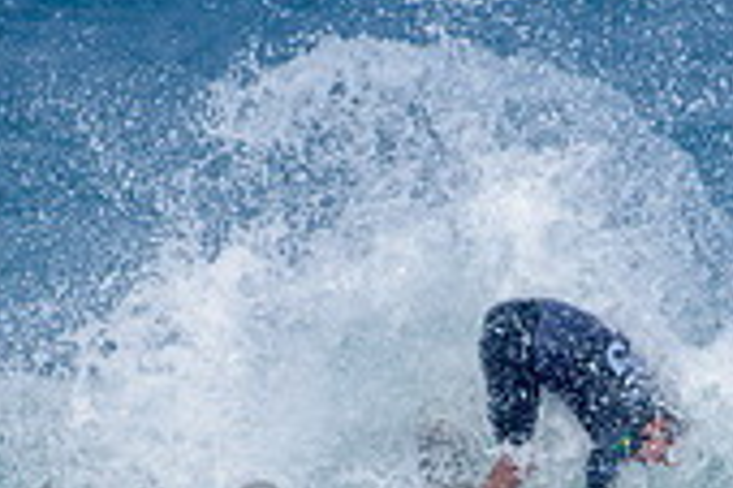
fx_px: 37997
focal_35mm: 1868
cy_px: 468
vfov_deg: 0.7
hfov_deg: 1.1
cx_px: 480
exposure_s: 1/2000
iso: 125
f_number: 5.6
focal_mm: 500
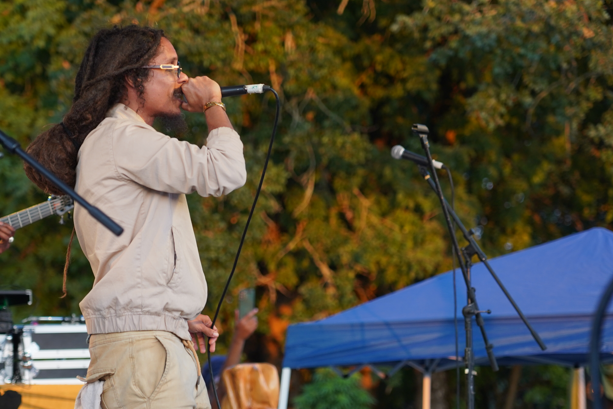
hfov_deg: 13.1
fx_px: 2656
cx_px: 204
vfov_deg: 8.8
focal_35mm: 156
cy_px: 280
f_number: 4
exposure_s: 1/160
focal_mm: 105
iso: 640
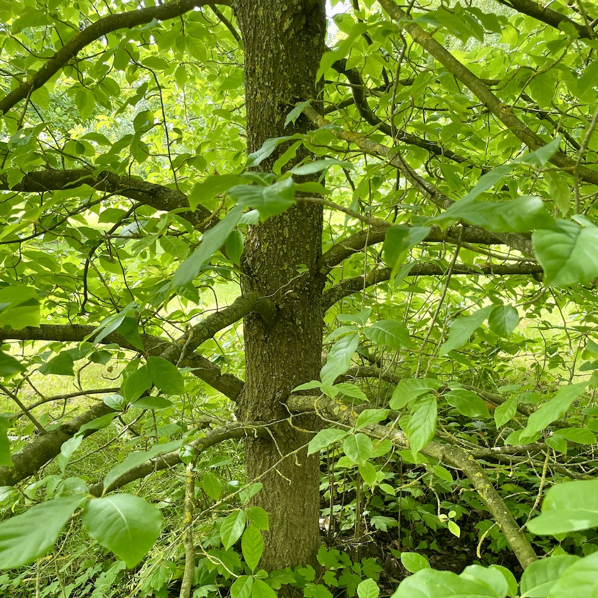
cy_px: 400
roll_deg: +0.1
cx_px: 301
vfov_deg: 51.5
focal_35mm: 31
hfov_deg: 52.5
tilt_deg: -21.1
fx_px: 606
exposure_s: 1/121
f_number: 1.6
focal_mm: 4.2
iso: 64
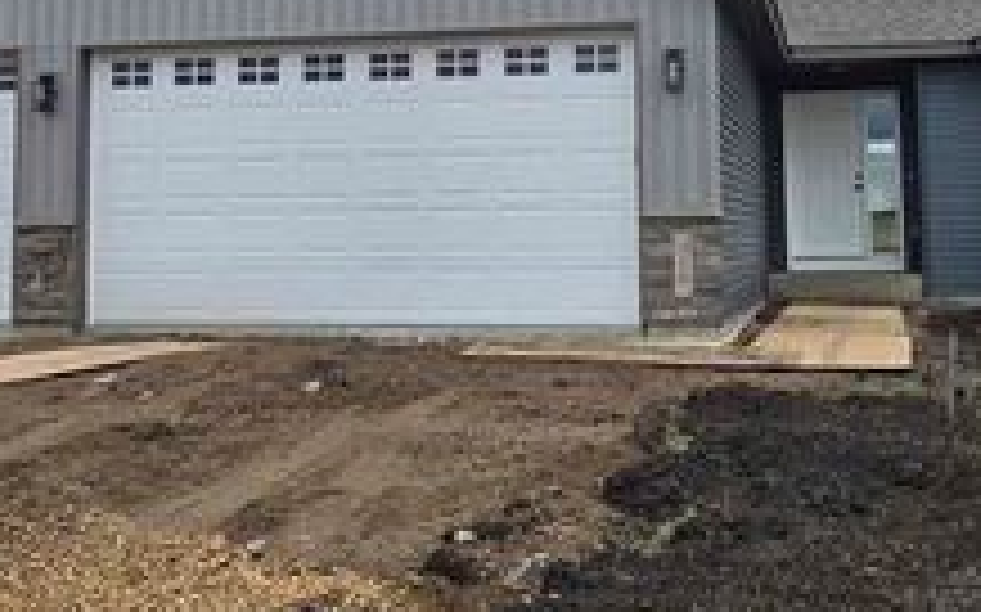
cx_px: 536
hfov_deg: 36.3
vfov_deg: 22.7
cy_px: 92
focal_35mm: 56
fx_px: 1496
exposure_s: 1/890
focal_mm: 5.4
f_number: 1.8
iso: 80
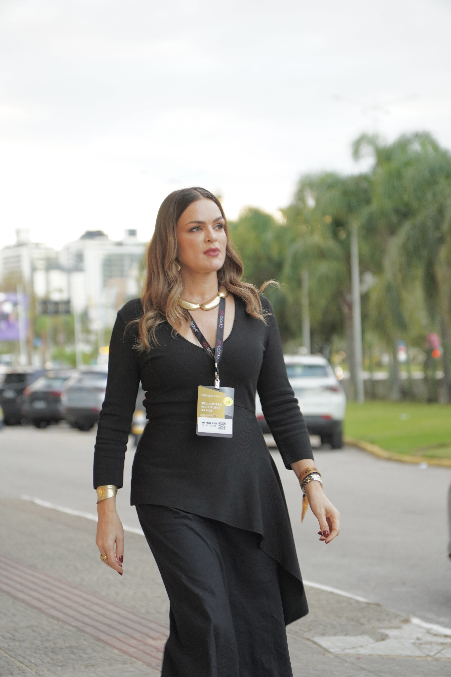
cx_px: 226
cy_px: 338
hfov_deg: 13.0
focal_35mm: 105
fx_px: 1973
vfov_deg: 19.5
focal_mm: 70
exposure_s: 1/125
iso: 500
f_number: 2.8
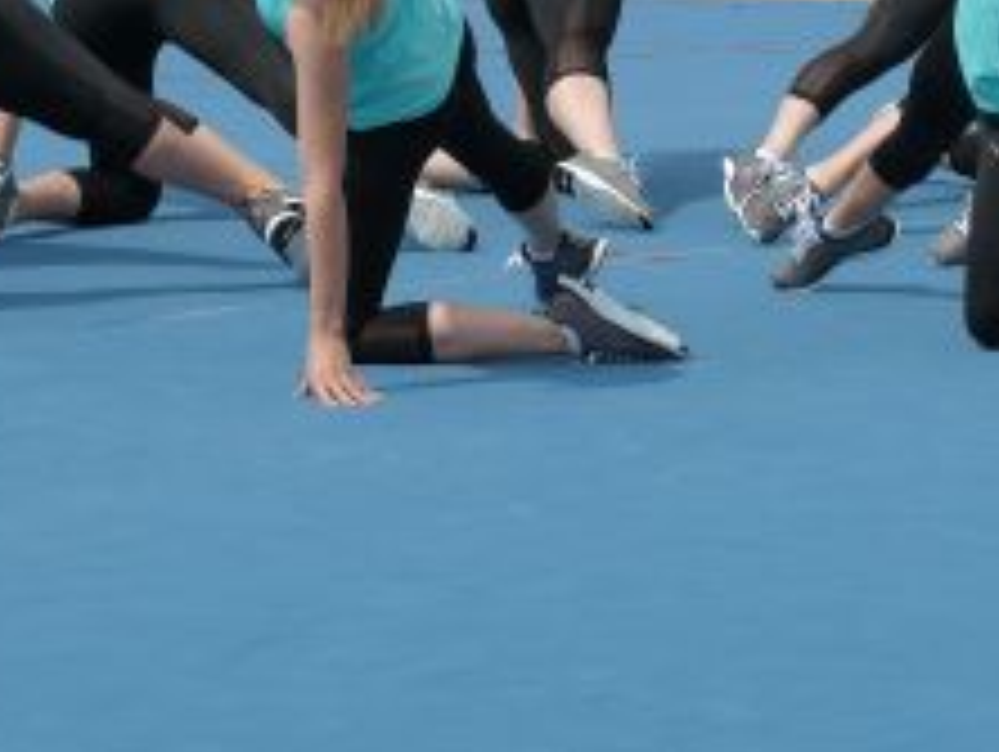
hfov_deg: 9.8
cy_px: -200
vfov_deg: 7.3
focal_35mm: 202
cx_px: 796
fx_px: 5836
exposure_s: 1/400
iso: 100
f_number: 8
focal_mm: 48
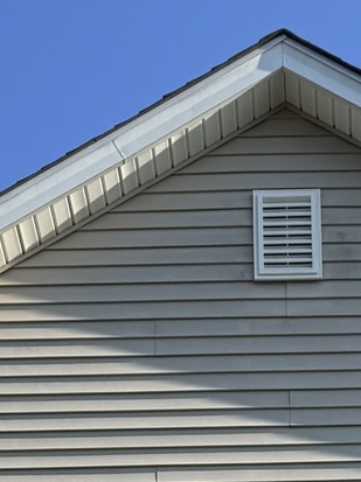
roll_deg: +1.7
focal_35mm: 134
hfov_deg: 11.0
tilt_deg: +6.8
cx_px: 342
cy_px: 1299
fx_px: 1866
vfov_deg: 11.2
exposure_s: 1/2331
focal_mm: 6.76
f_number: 1.78
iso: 80
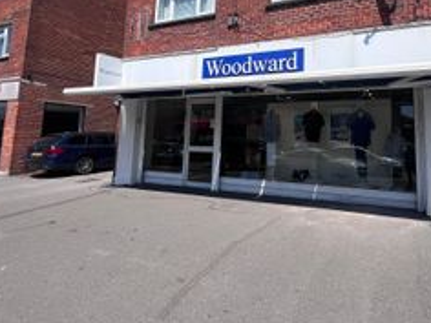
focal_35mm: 22
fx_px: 274
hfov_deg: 74.4
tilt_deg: +6.8
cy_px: 106
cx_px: 281
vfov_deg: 59.6
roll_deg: -1.9
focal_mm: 1.57
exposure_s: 1/2053
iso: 32
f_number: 1.8
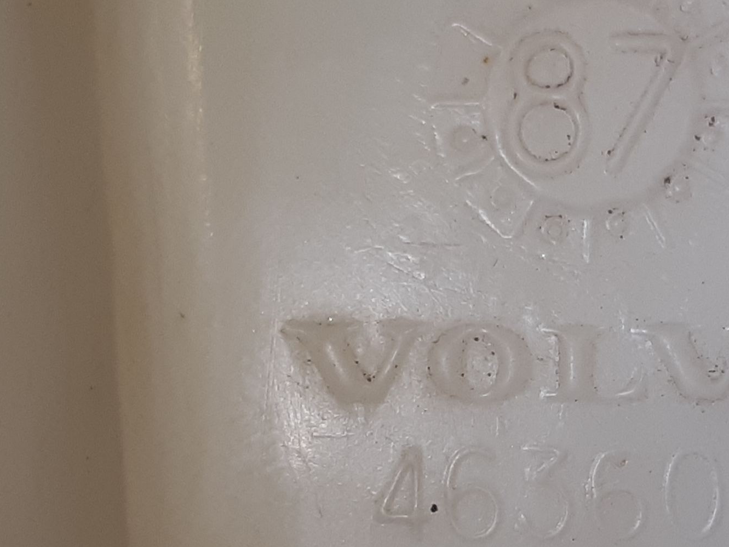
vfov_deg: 35.2
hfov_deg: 45.6
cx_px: 523
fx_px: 842
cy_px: 412
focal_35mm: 40
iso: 80
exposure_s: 1/100
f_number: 1.7
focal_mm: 3.93
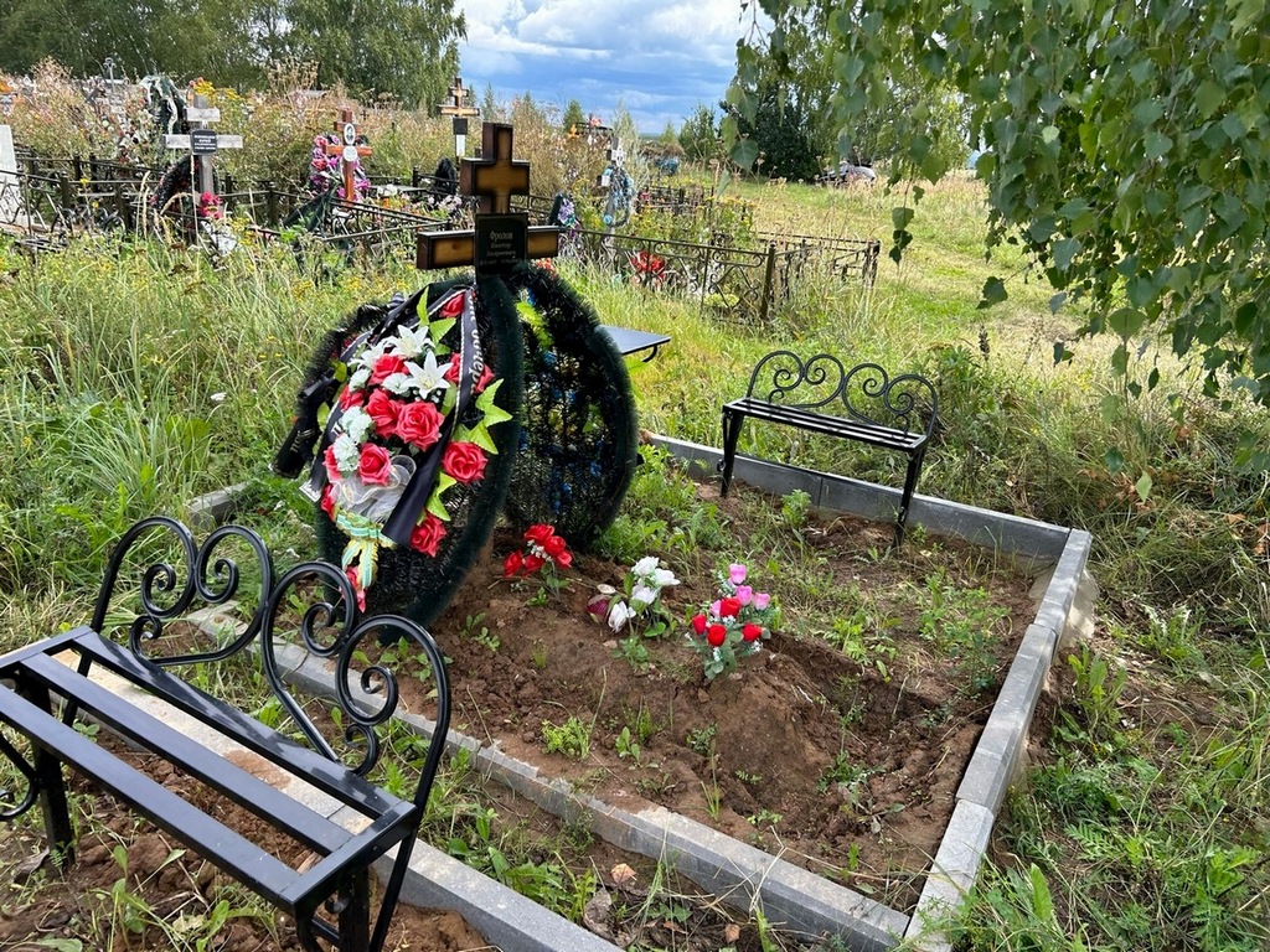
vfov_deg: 53.1
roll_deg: -5.2
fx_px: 954
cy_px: 476
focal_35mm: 26
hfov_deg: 67.3
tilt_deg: -20.3
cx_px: 635
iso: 50
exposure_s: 1/932
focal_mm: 5.7
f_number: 1.5
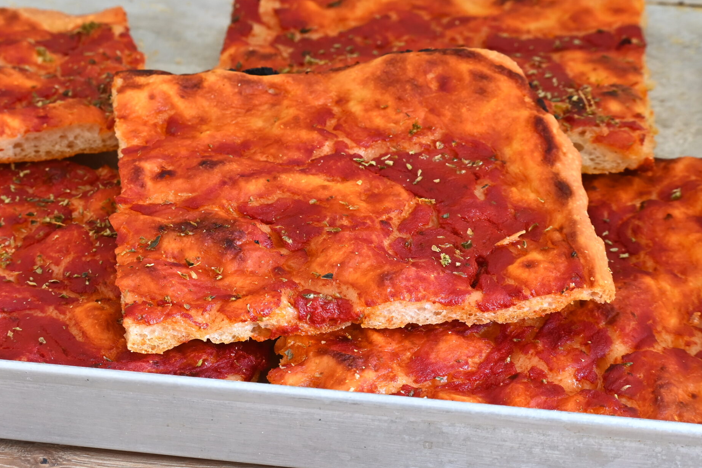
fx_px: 2222
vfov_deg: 12.0
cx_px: 265
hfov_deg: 17.9
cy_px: 170
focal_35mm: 114
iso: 200
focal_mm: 55
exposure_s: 1
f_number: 11
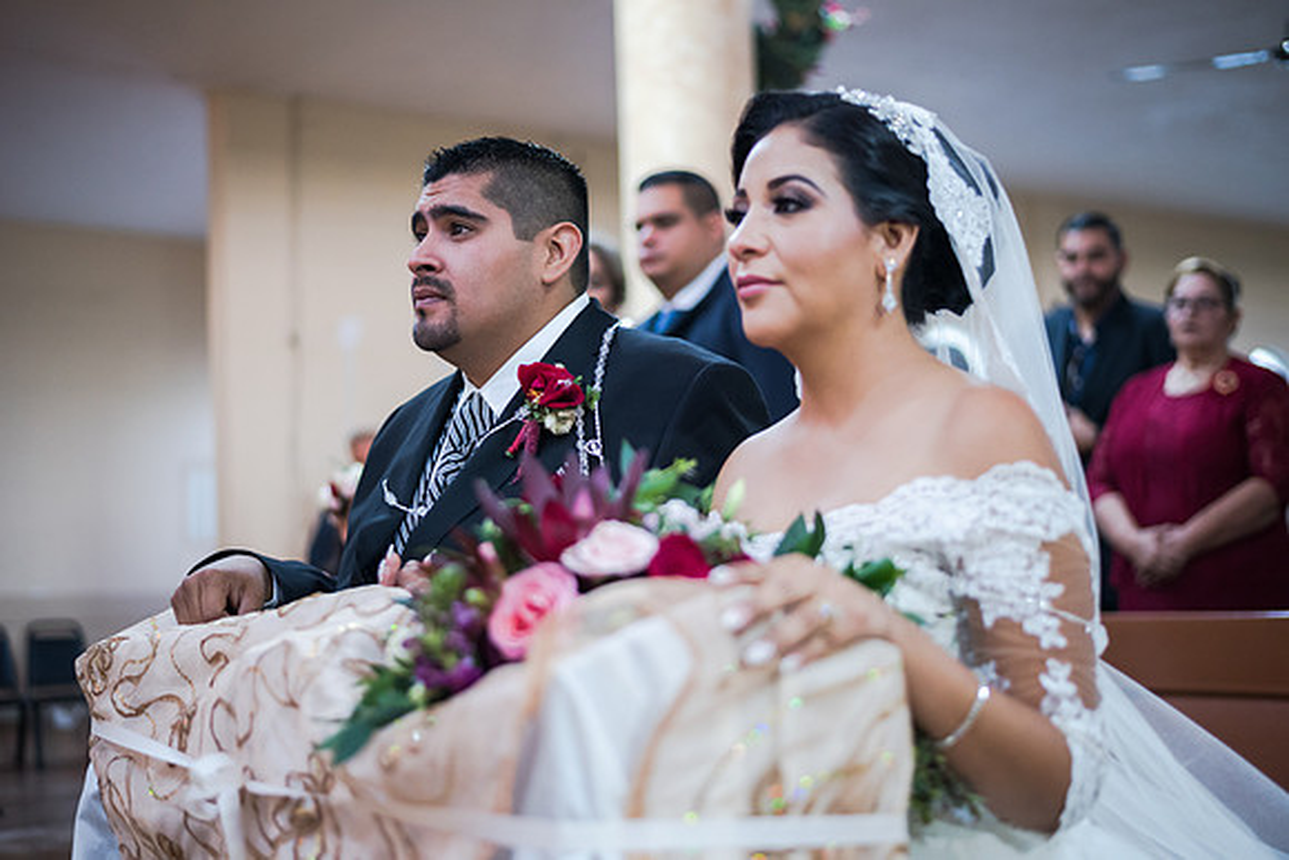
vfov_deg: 27.0
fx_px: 1791
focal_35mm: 50
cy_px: 430
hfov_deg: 39.6
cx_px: 644
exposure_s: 1/200
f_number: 1.8
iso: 1600
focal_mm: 50
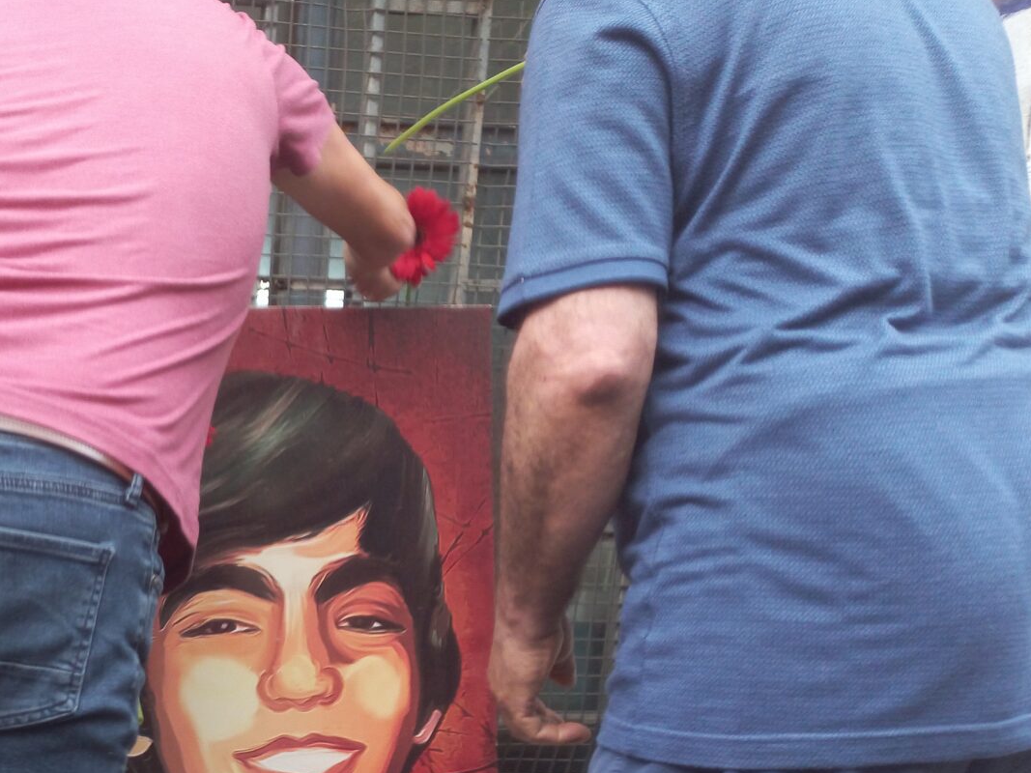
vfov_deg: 24.0
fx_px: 1787
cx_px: 14
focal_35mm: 60
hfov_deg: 30.1
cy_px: 644
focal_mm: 4.6
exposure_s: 1/50
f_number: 1.8
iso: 64
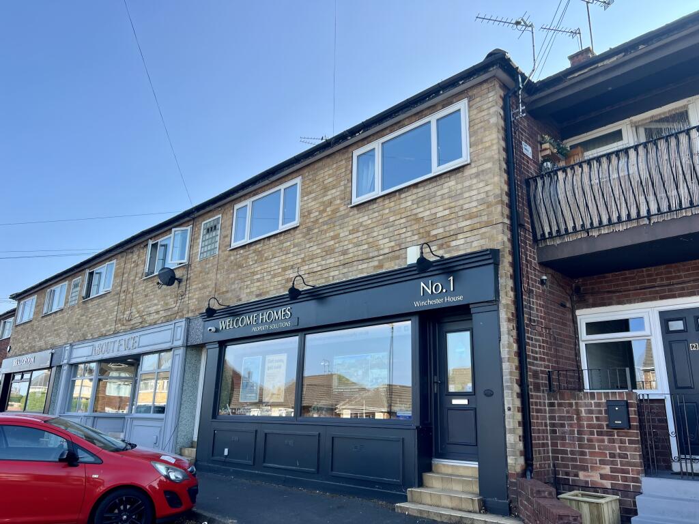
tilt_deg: +16.5
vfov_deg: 53.1
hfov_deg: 67.3
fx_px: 525
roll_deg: -1.4
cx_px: 350
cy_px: 262
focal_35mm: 26
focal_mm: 5.7
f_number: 1.5
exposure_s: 1/1511
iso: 50
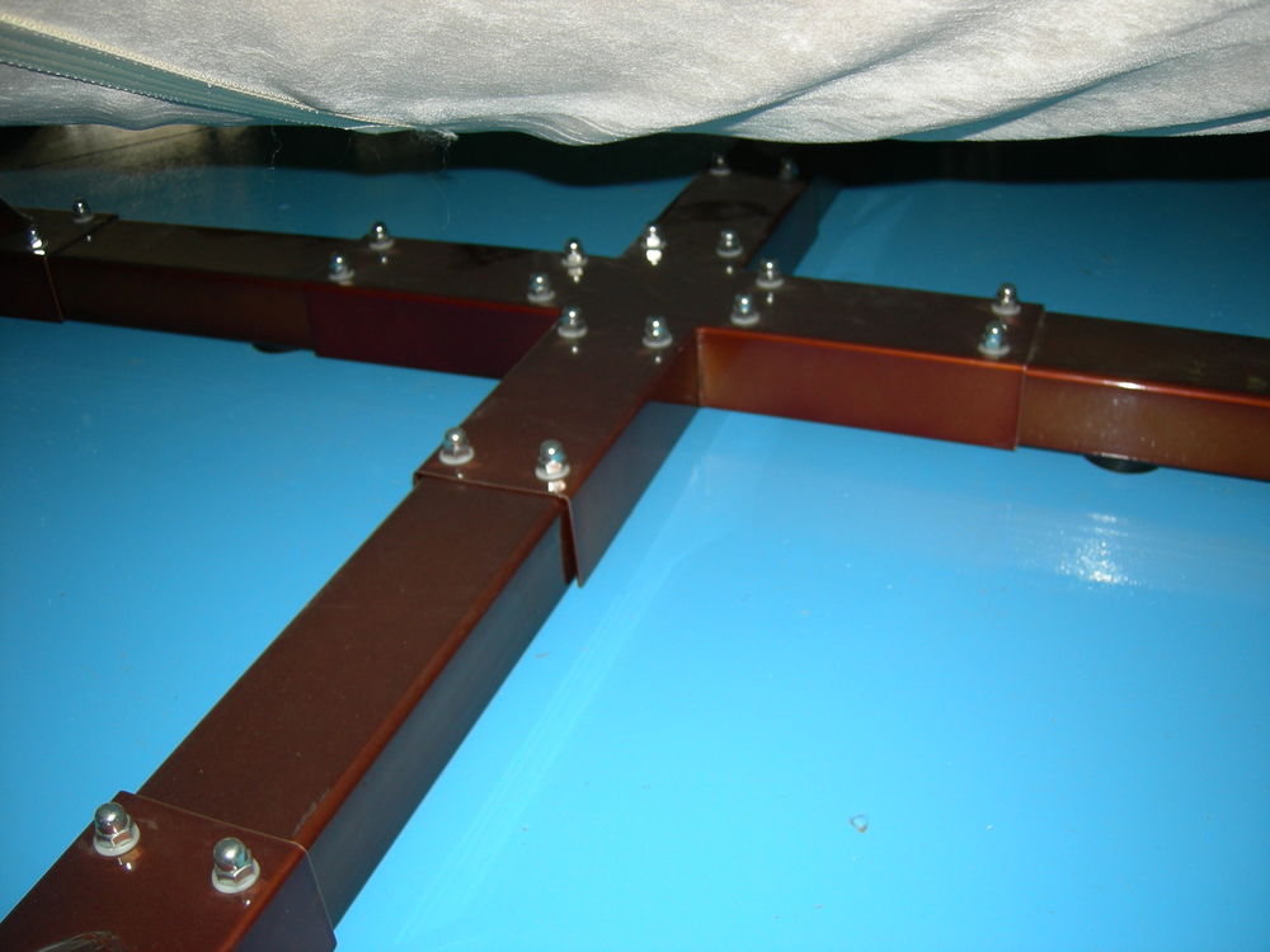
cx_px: 635
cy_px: 476
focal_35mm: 36
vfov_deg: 39.7
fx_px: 1321
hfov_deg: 51.4
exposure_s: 1/60.1
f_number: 2.7
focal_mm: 7.5
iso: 64
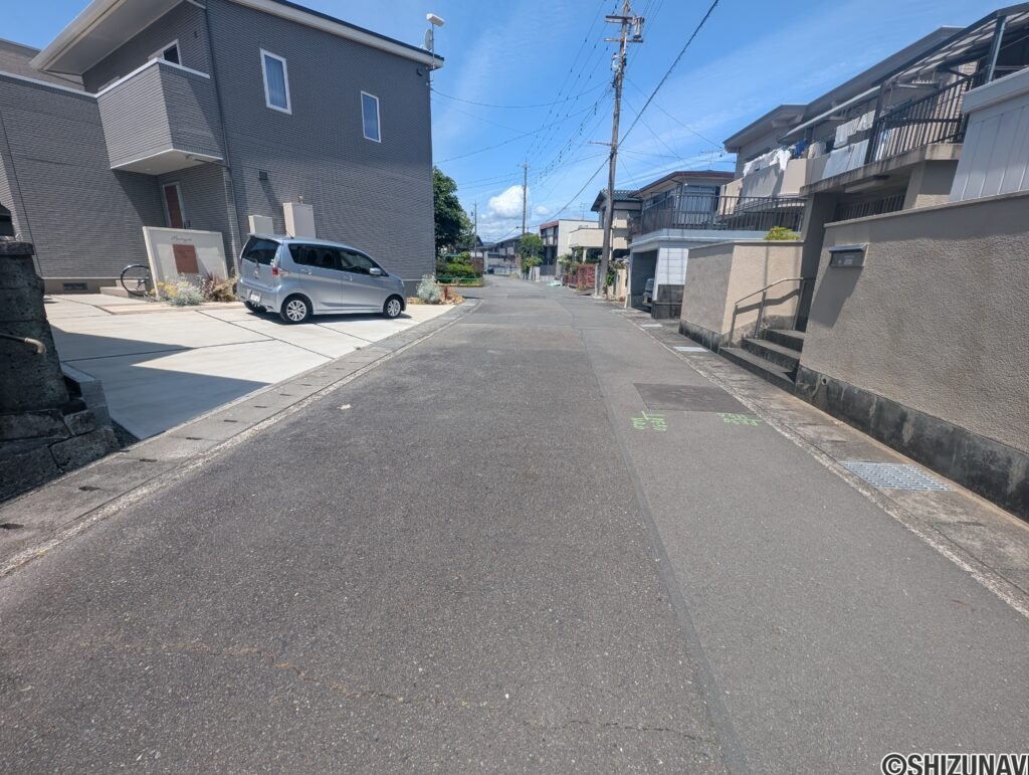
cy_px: 388
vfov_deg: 90.1
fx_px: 387
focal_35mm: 13
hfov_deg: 106.1
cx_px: 514
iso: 46
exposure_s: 1/1546
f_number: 2.2
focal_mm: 1.95
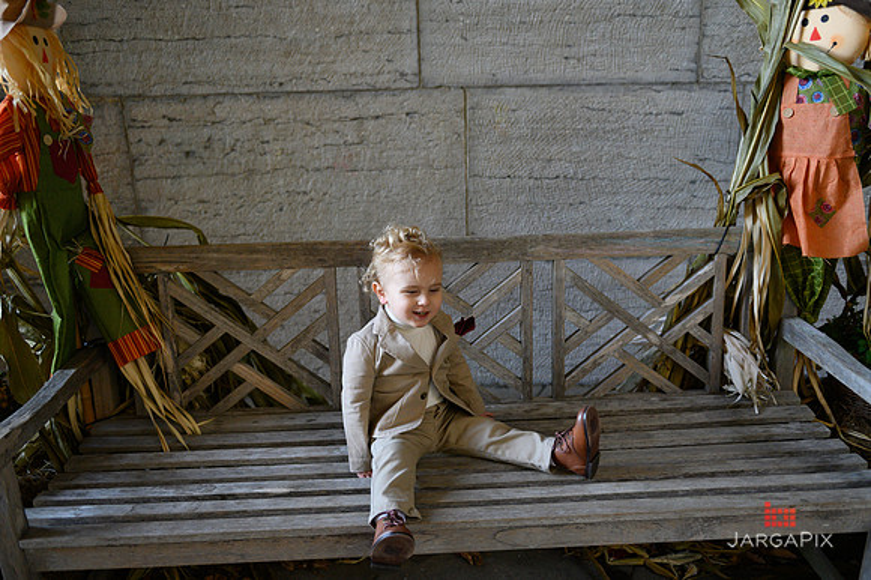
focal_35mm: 31
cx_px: 436
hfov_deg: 60.3
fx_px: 750
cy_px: 290
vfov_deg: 42.3
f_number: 3.2
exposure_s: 1/500
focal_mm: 31
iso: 2000
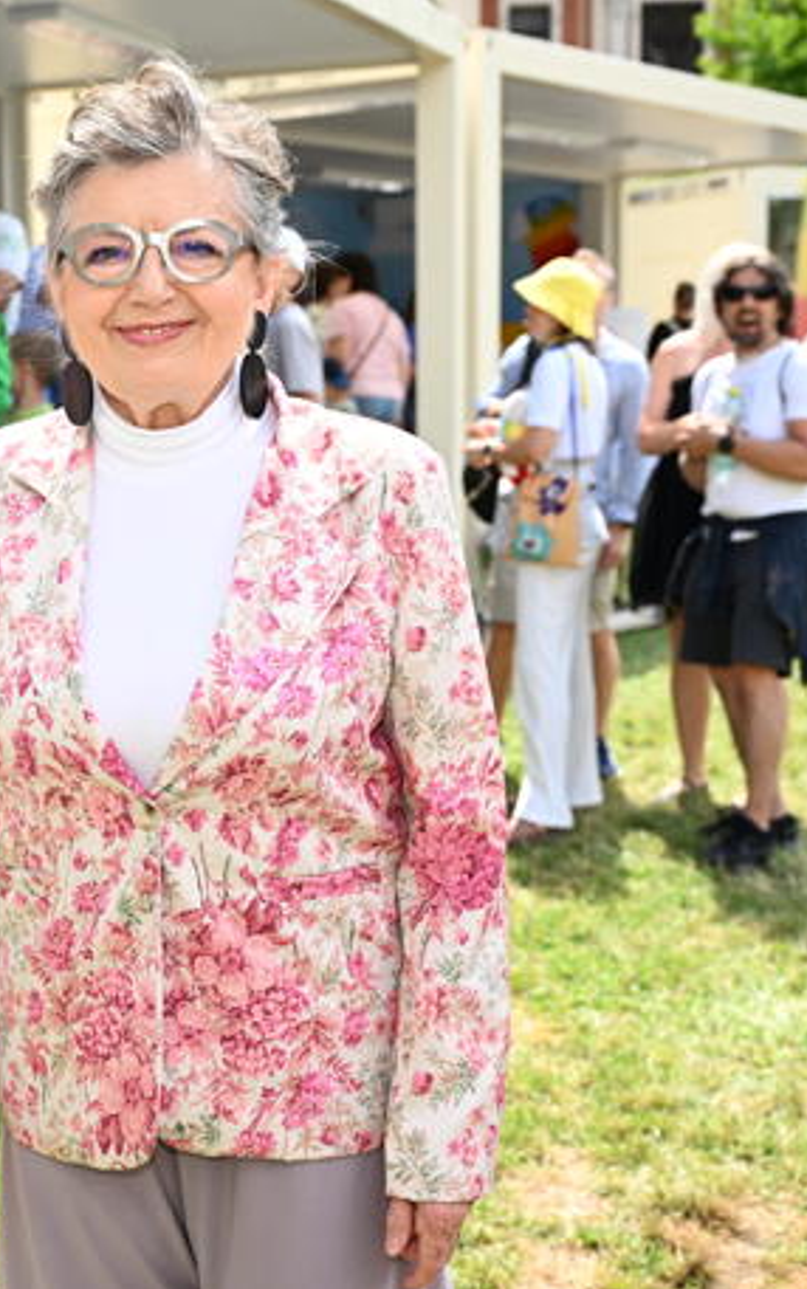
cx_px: 124
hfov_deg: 21.3
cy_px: 646
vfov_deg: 34.0
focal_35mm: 60
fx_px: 2109
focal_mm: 39
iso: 320
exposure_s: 1/500
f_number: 4.5
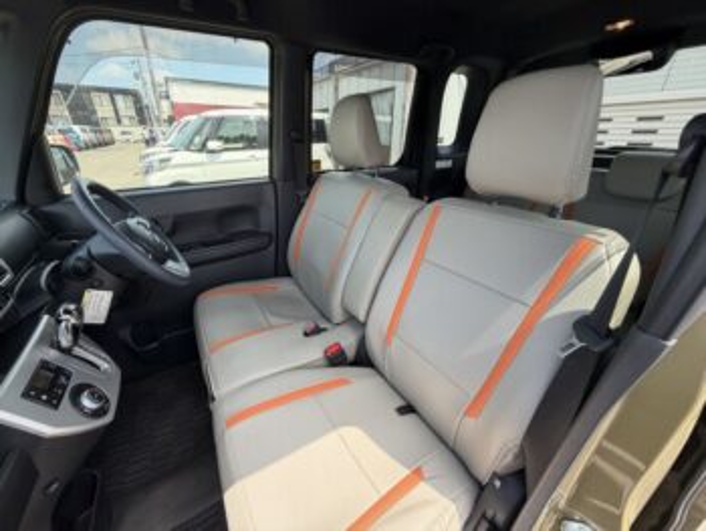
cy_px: 266
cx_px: 353
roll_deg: -0.1
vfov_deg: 85.7
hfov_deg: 102.0
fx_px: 286
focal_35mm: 14
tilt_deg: -23.0
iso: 64
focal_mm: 2.22
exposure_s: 1/235
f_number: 2.2
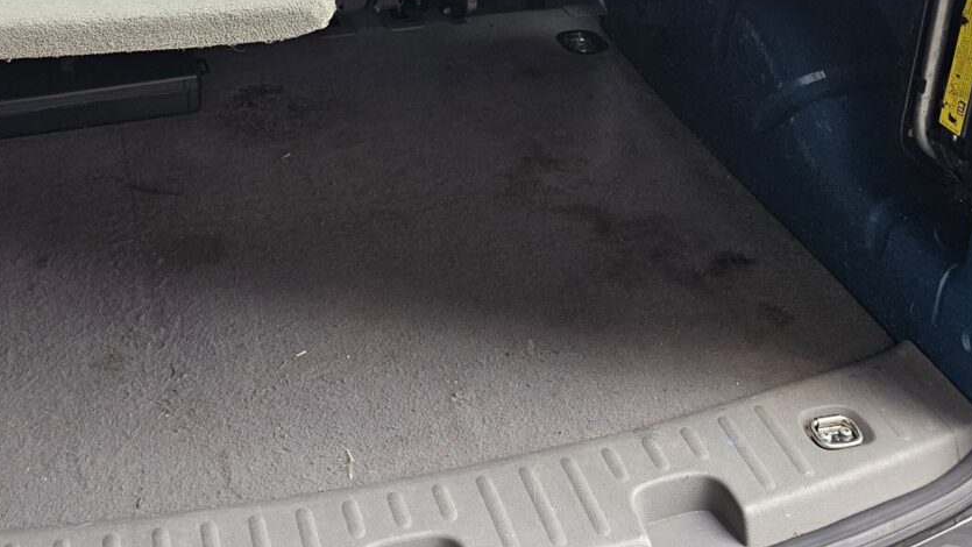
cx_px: 327
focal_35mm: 48
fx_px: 1237
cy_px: -94
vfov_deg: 23.0
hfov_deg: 42.3
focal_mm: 6.3
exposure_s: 1/100
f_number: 1.7
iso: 80
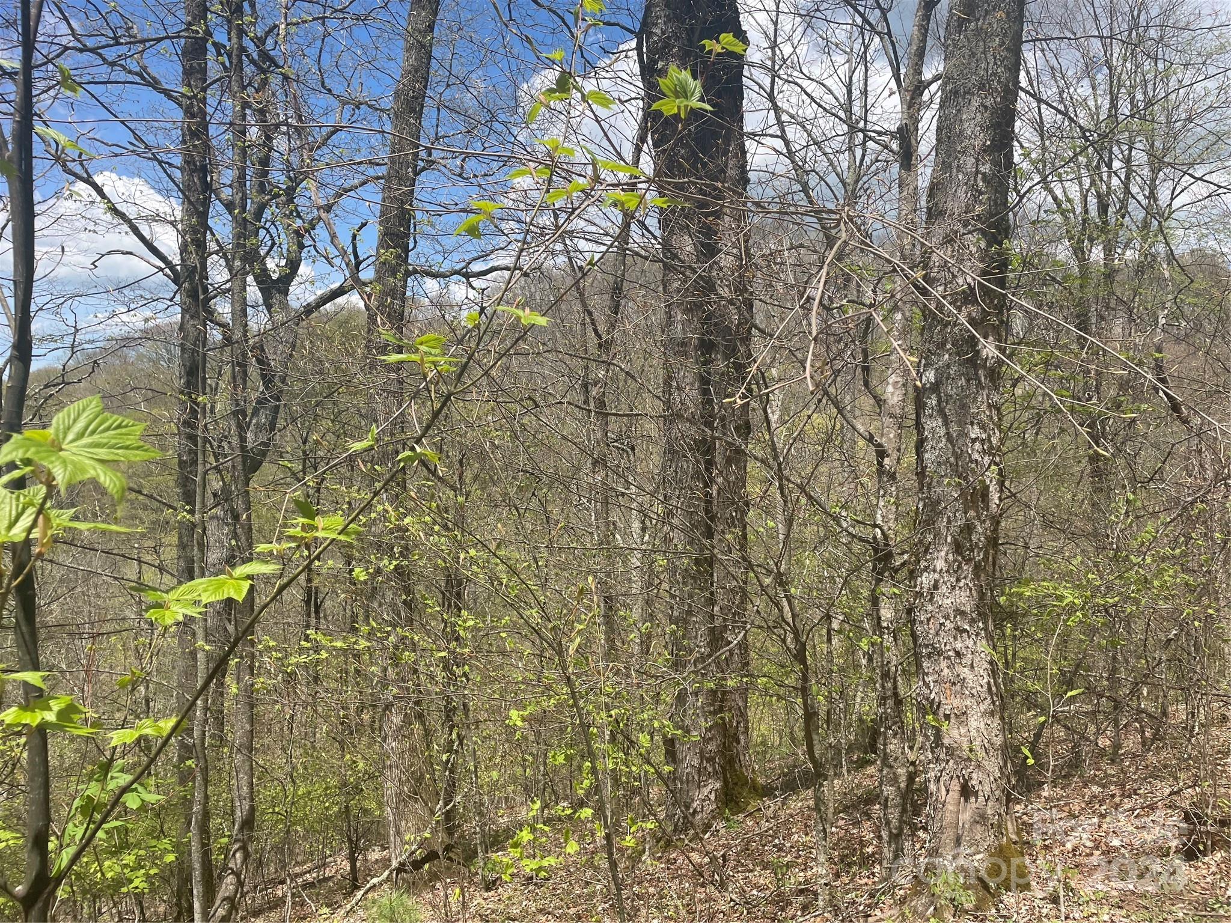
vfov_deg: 53.1
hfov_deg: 67.3
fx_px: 925
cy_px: 462
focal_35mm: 26
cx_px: 616
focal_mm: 4.2
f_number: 1.6
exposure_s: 1/2304
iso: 32
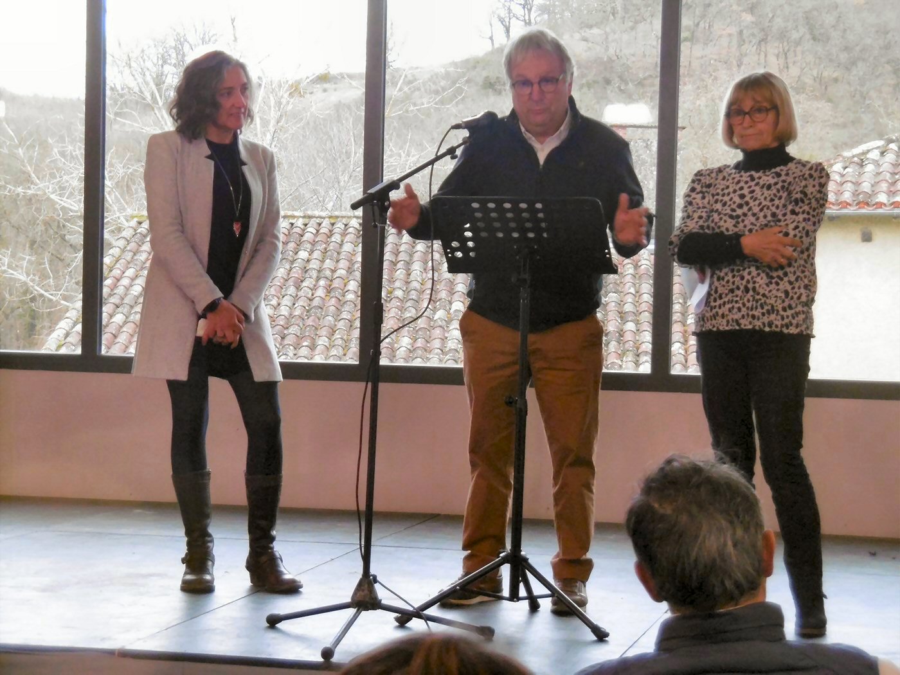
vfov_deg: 16.4
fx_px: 2340
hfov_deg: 21.8
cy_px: 338
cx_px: 450
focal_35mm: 90
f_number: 4.7
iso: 500
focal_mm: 16.2
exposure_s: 1/30
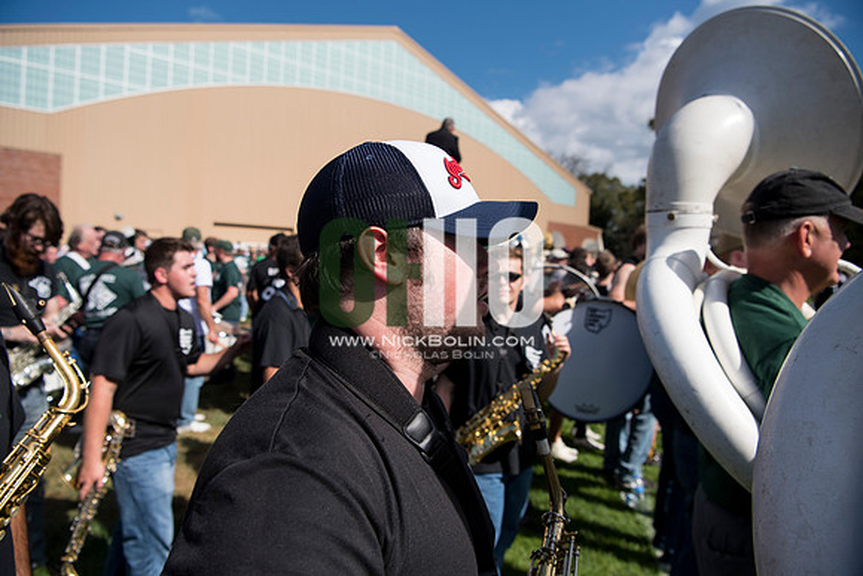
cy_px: 288
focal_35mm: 24
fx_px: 575
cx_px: 432
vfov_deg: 53.2
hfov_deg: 73.7
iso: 250
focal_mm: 24
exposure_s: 1/2500
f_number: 4.5
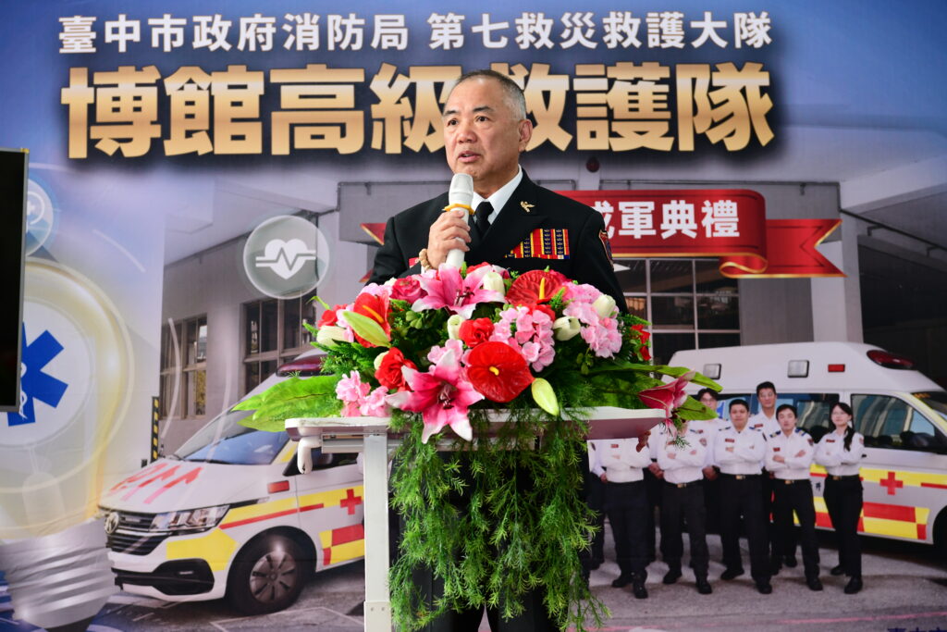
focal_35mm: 70
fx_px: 1842
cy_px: 316
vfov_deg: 19.5
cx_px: 474
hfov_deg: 28.8
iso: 1000
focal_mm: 70
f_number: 6.3
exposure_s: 1/80
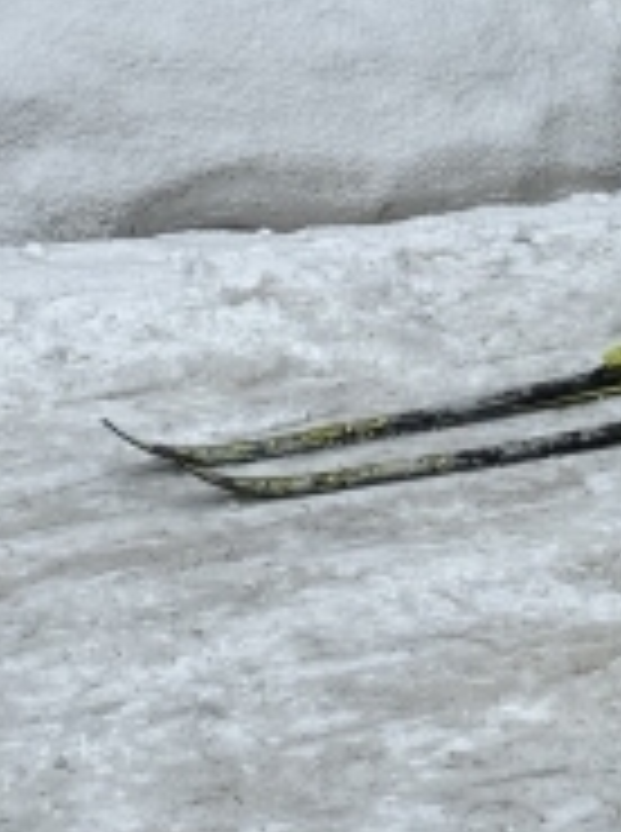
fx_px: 3744
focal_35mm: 156
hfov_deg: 9.5
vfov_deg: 12.5
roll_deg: -1.4
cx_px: 436
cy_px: -99
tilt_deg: -12.2
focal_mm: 6.86
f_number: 1.78
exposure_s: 1/2513
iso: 64
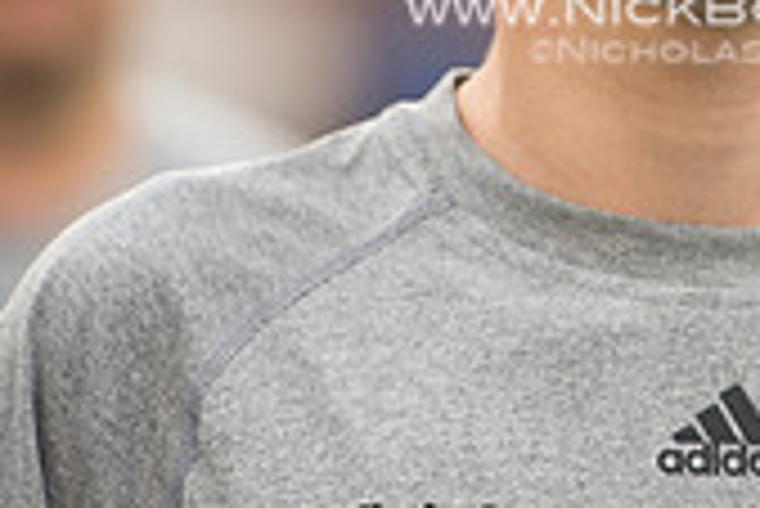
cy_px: -151
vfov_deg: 2.0
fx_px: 14515
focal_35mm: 687
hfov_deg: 3.0
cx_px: 715
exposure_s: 1/1250
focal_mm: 200
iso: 1000
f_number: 2.8
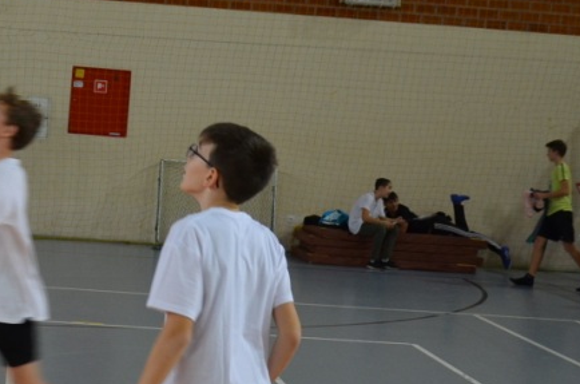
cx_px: 59
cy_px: 179
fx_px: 1478
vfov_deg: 14.8
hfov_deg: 21.7
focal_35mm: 92
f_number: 4
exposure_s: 1/60
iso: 800
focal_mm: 26
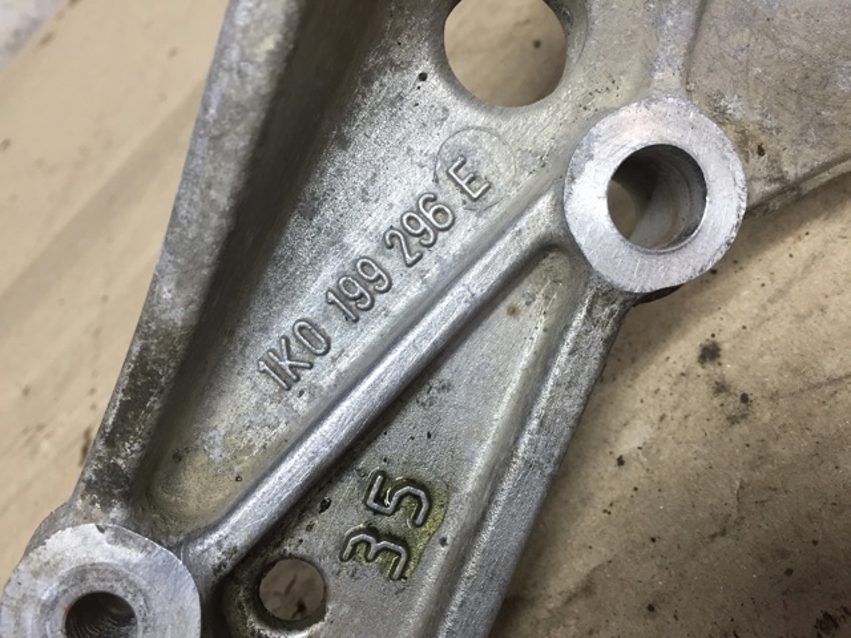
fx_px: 713
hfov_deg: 61.7
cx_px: 426
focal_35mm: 29
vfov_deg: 48.2
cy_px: 319
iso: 64
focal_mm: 4.15
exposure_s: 1/33
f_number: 2.2
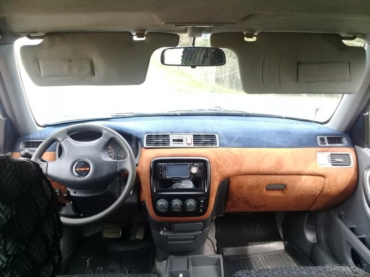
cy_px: 138
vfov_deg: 45.4
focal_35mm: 31
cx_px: 185
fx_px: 331
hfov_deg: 58.4
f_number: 2.2
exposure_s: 1/100
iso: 80
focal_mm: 3.3
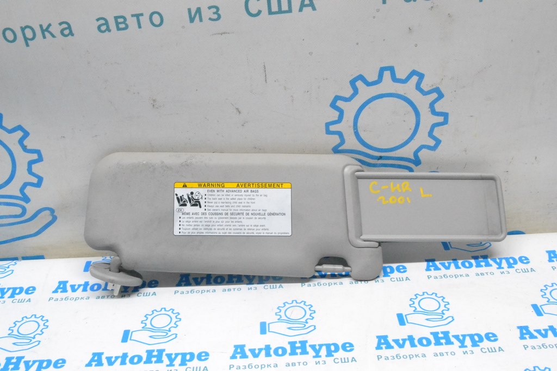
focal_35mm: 39
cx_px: 278
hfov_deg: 49.5
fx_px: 603
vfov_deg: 34.2
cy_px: 186
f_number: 13
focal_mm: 26
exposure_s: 1/100
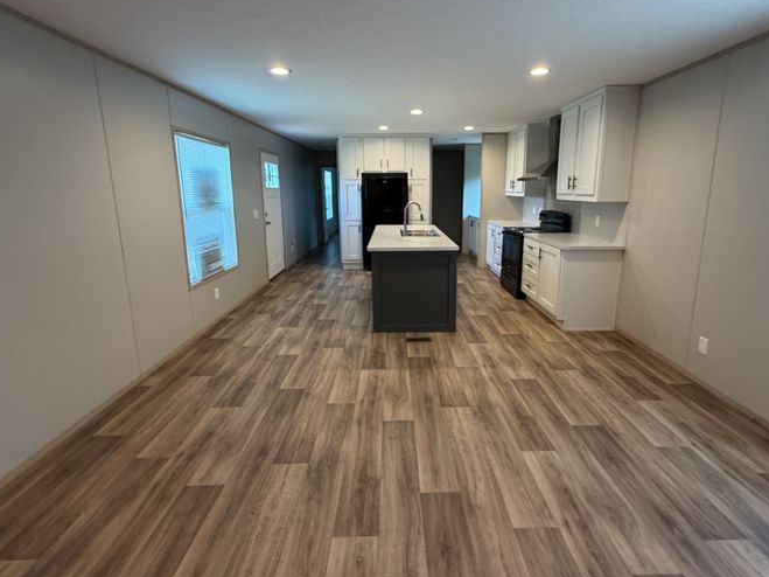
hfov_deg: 91.0
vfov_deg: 74.5
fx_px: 378
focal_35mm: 17
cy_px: 259
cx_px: 401
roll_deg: +1.5
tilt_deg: -11.3
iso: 200
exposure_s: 1/60
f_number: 2.2
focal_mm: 2.22
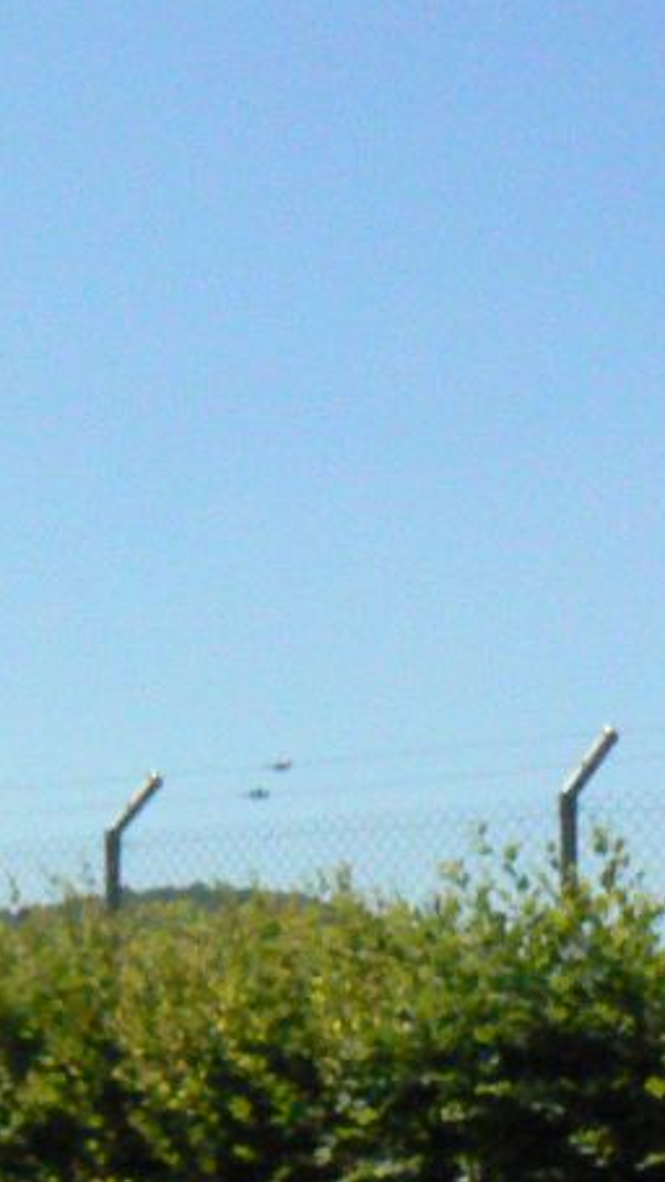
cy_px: 759
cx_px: -582
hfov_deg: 9.3
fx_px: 3886
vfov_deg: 17.3
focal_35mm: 124
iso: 400
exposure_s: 1/1600
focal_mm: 6
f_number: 7.1
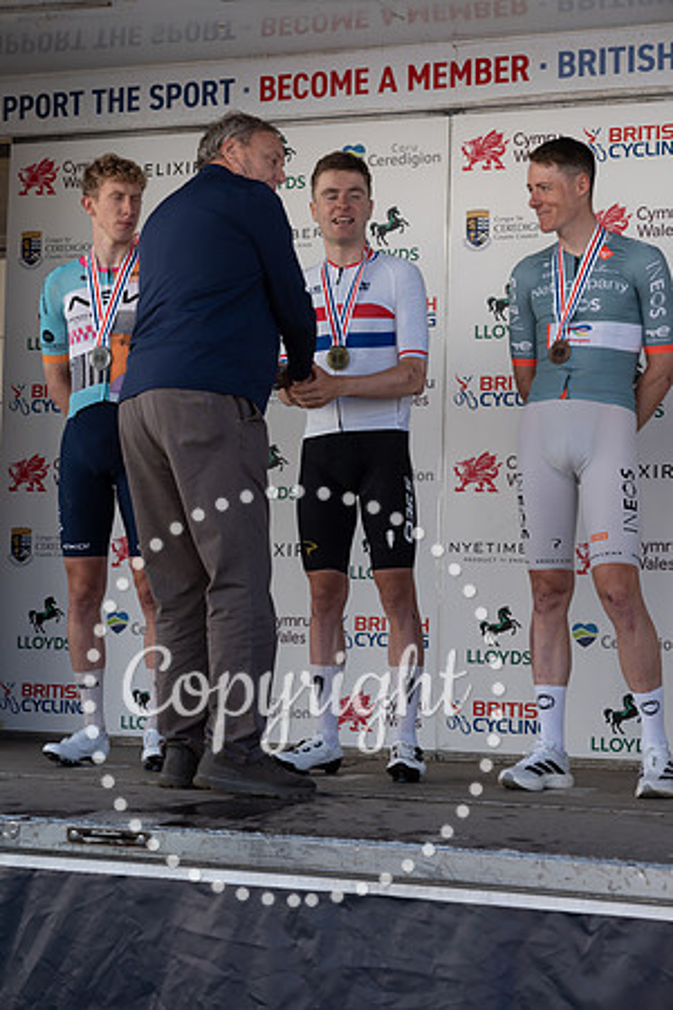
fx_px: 1907
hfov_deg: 20.0
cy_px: 505
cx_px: 336
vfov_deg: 29.7
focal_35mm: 68
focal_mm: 68
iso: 125
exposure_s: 1/250
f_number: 5
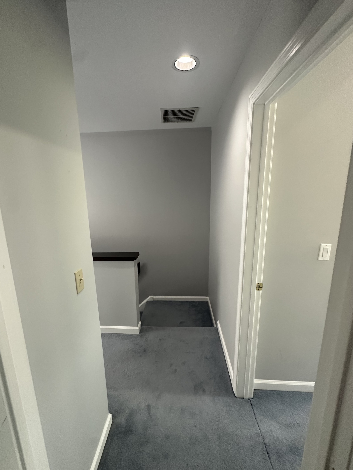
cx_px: 167
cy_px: 236
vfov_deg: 98.2
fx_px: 204
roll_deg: +0.7
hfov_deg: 81.7
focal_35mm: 15
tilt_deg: -9.9
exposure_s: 1/60
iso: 320
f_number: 2.2
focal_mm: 2.22
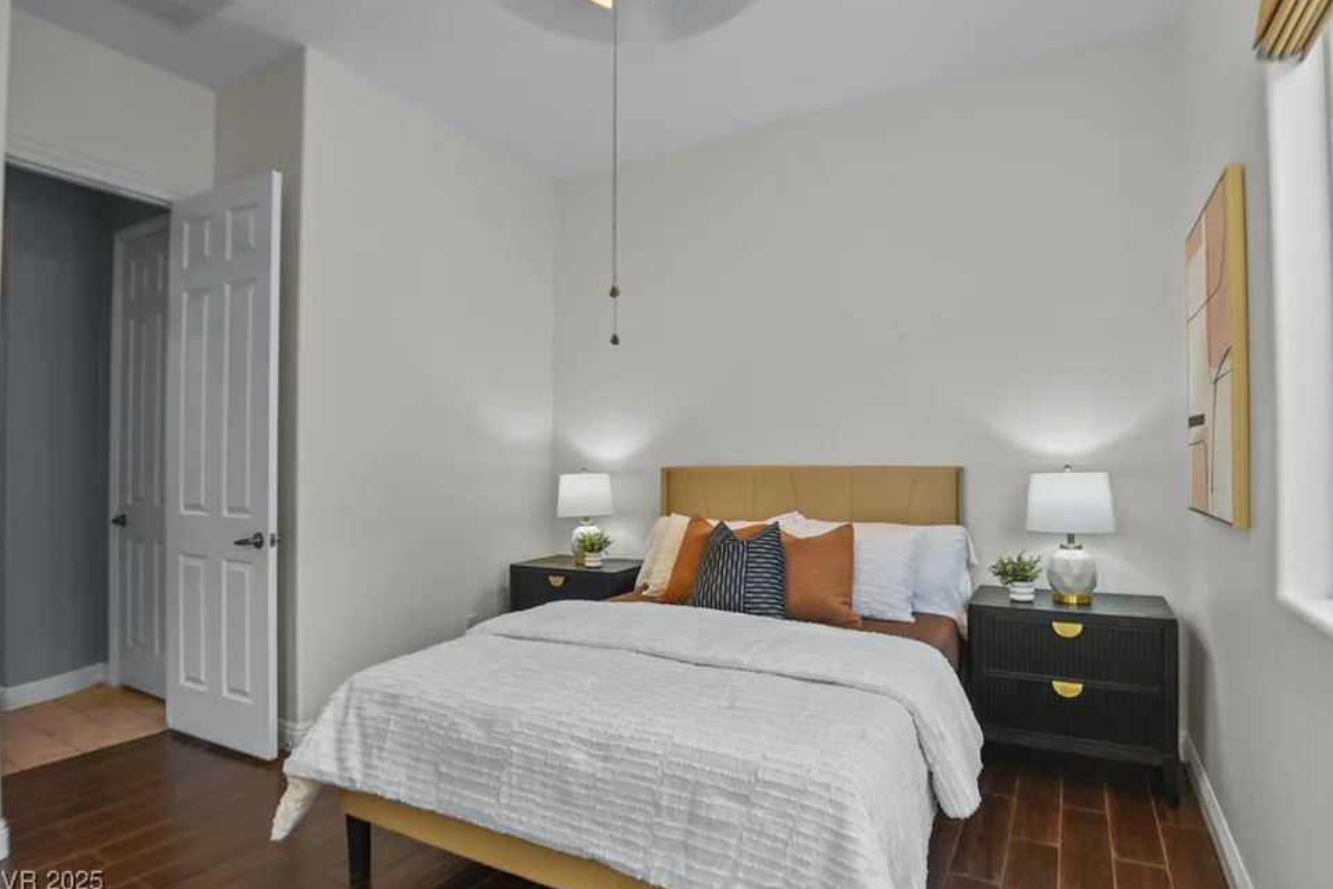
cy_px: 436
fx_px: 630
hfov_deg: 93.2
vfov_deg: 70.5
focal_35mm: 17
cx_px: 687
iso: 250
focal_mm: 16
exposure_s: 1/8
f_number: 9
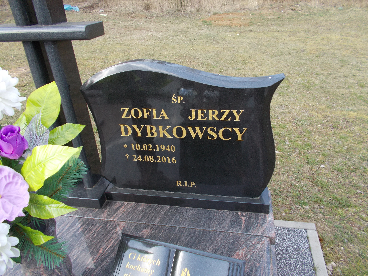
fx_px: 276
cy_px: 138
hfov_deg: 67.3
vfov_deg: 53.1
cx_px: 184
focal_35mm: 26
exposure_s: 1/250
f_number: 3.2
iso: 160
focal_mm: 4.6
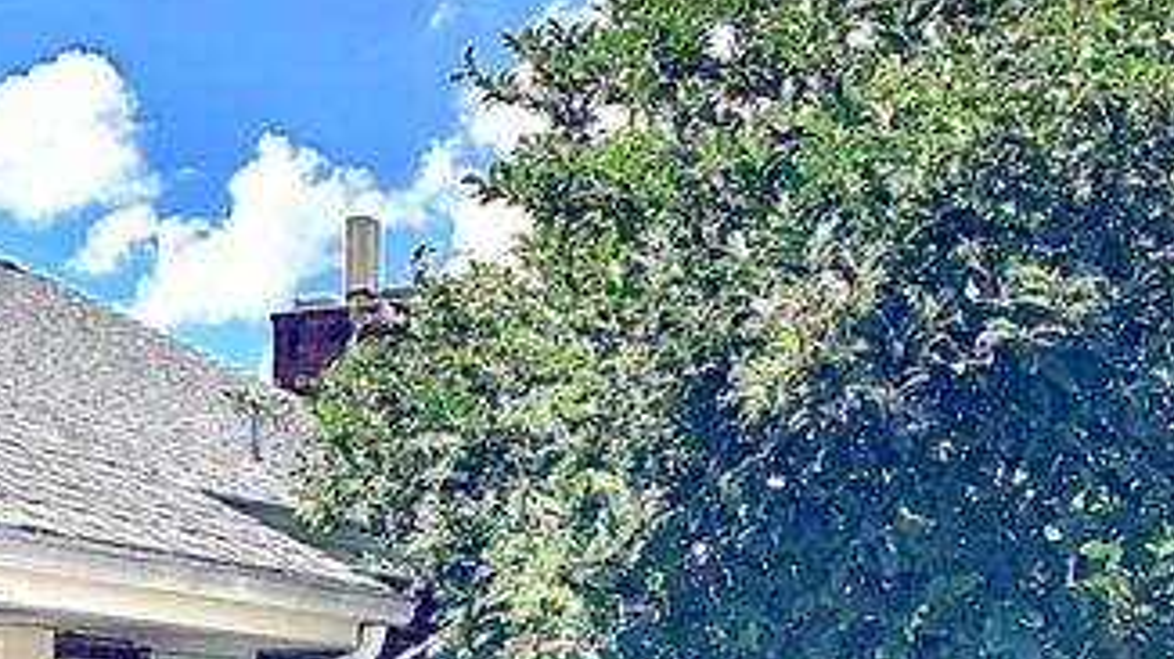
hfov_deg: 23.9
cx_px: -140
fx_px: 2583
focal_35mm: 83
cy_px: 825
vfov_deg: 14.0
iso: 25
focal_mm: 3.3
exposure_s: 1/574
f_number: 2.4
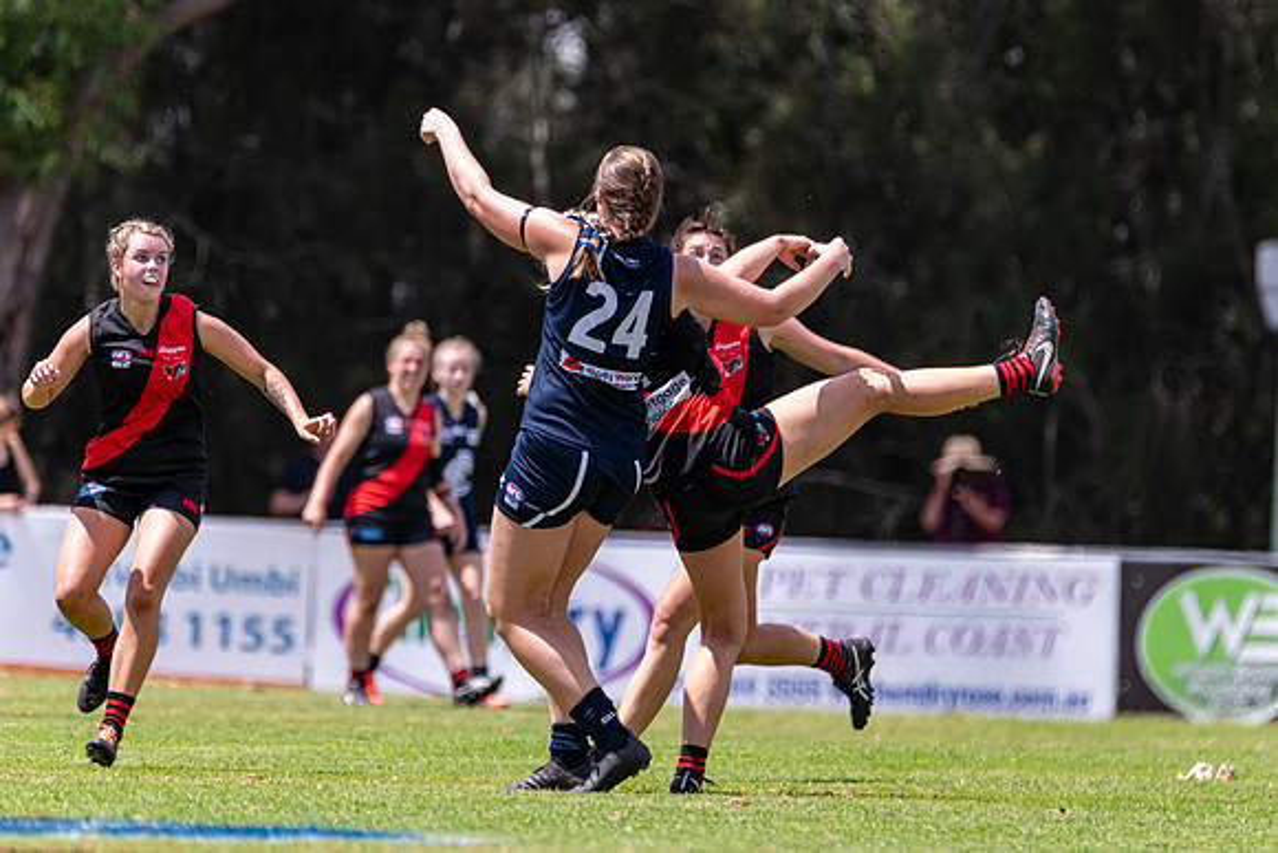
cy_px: 309
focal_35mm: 625
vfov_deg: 2.2
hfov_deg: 3.3
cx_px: 731
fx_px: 22192
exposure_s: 1/2000
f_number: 6.3
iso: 800
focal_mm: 460
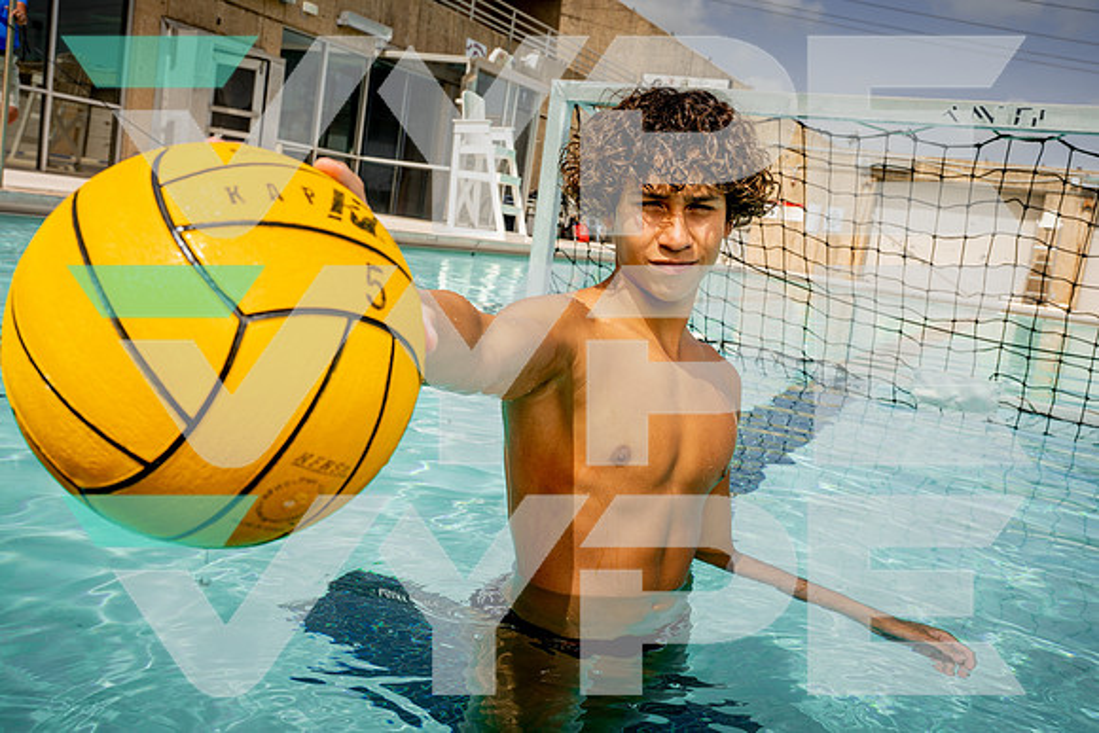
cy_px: 366
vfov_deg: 37.9
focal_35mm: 35
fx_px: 1069
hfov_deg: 54.4
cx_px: 550
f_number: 9
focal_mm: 35
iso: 50
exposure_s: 1/250
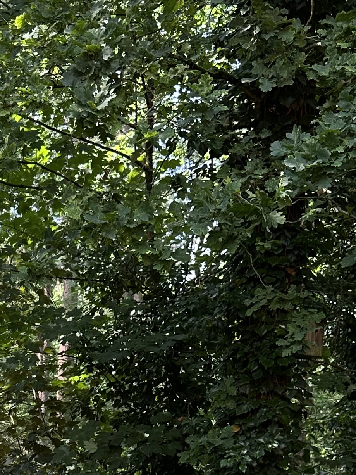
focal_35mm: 79
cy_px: 555
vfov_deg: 22.9
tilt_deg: -4.5
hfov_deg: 17.6
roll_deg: -0.5
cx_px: -100
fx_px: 1083
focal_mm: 6.86
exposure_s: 1/234
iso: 64
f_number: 1.78
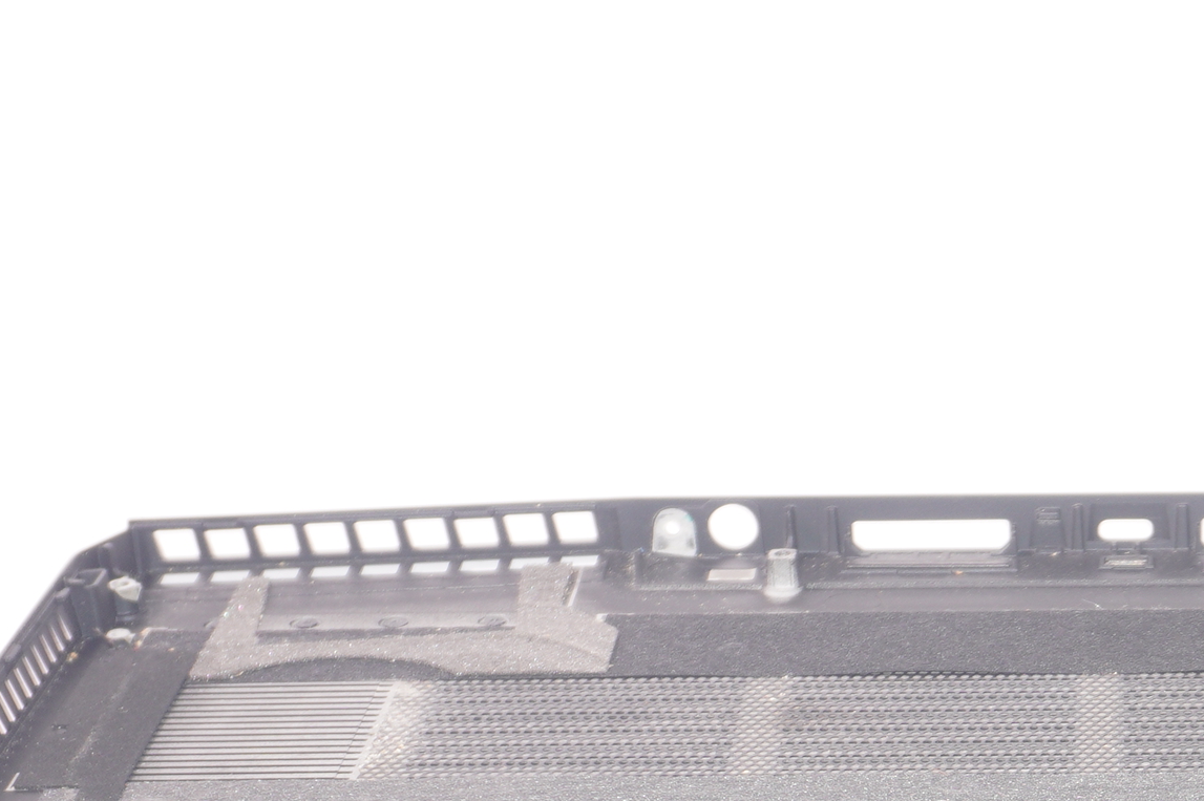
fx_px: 3285
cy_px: 986
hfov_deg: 20.3
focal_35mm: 98
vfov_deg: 13.5
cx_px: 1107
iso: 160
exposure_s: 1/60
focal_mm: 25
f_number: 5.6
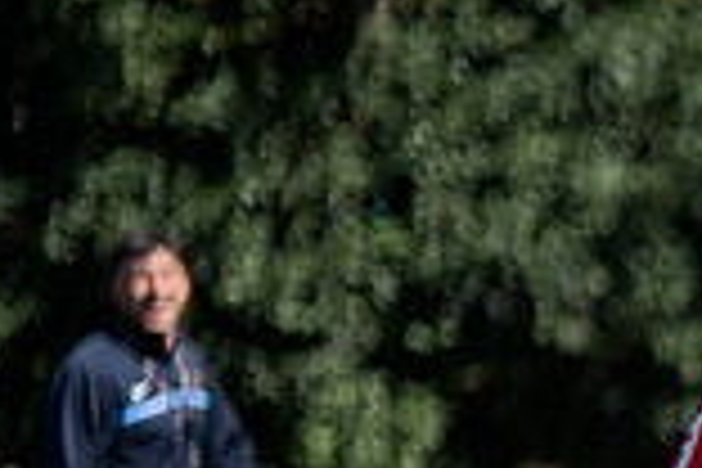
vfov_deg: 2.4
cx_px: 1174
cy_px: 812
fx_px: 11231
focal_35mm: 576
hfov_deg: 3.6
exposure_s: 1/1000
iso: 250
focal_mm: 155
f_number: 4
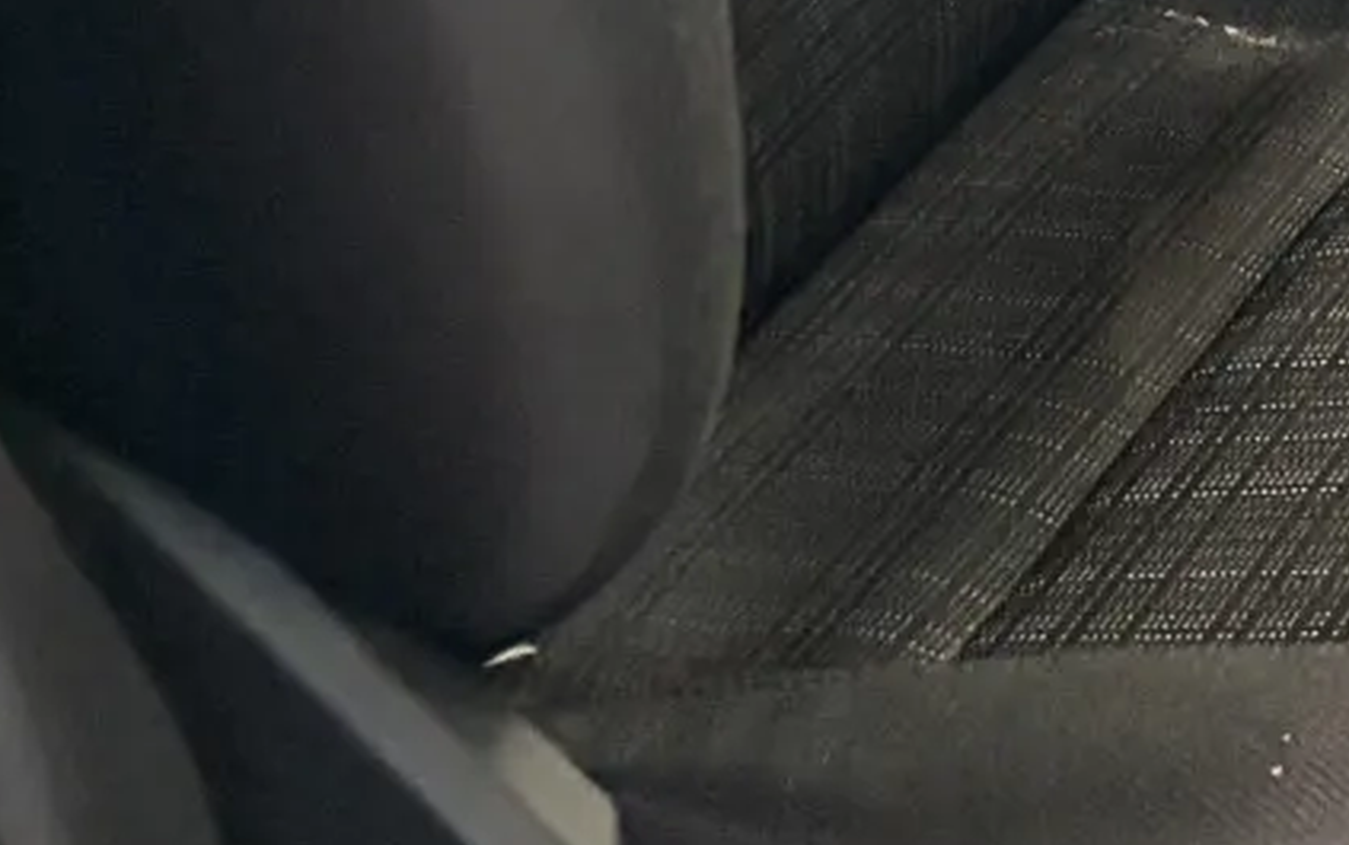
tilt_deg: -12.6
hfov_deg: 13.8
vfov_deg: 9.7
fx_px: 4599
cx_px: 2822
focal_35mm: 125
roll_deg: -3.7
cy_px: -947
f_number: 1.6
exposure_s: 1/60
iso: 320
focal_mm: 5.96
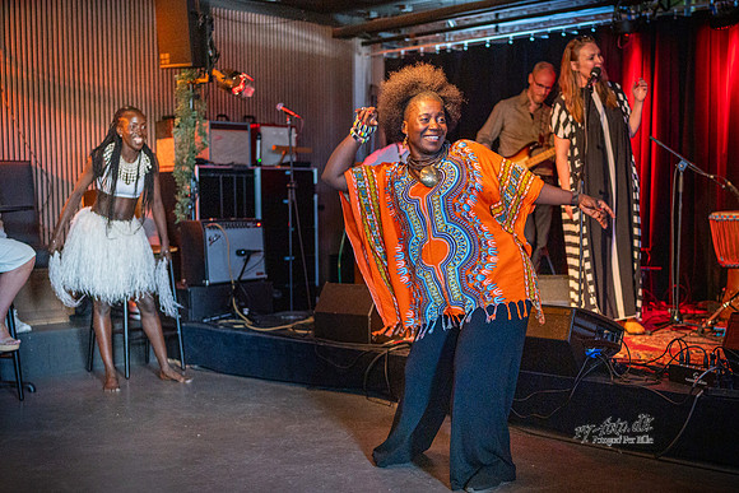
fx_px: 1038
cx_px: 388
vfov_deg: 26.7
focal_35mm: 51
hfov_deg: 39.2
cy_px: 283
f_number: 1.4
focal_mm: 35
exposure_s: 1/200
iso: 2000
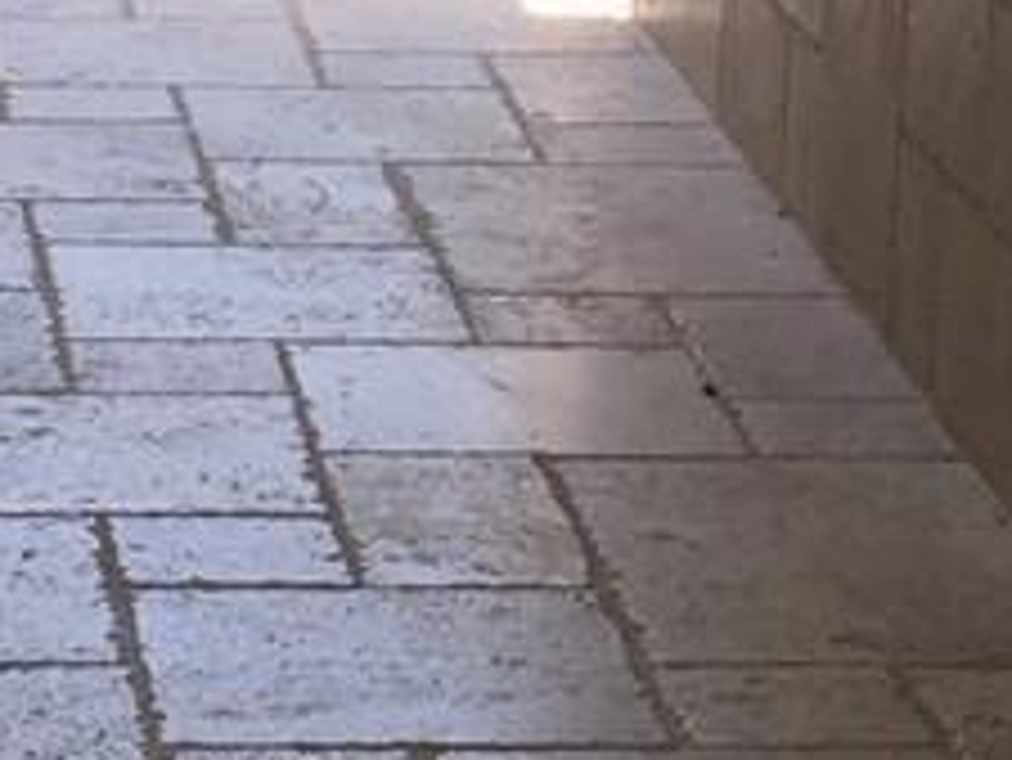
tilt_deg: -7.8
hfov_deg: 9.6
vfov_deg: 7.1
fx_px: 6026
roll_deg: -2.4
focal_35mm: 206
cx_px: 562
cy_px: -328
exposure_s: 1/670
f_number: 2.2
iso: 32
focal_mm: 4.15
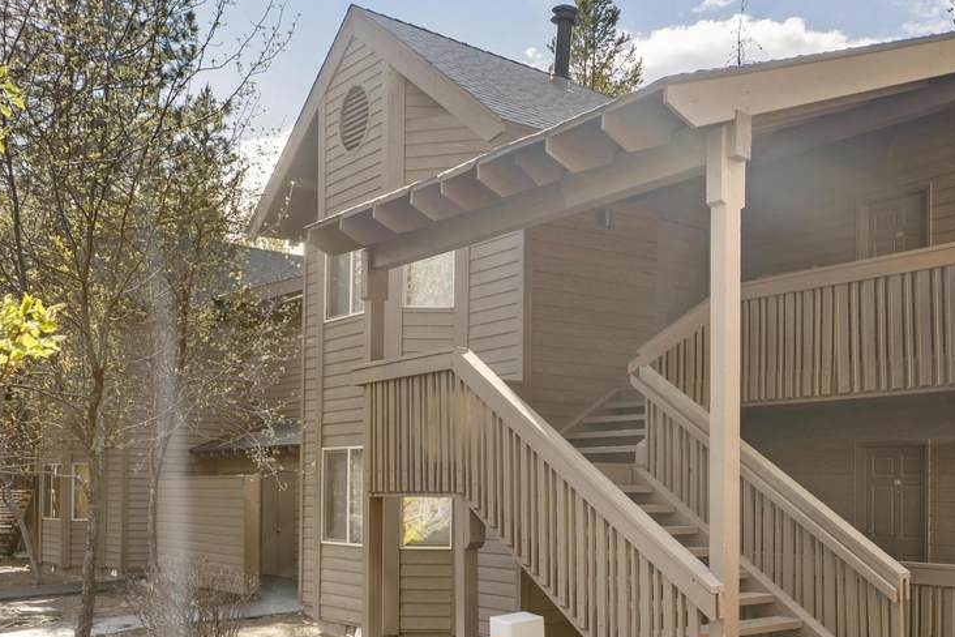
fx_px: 961
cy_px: 411
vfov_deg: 36.4
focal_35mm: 36
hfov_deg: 50.4
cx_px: 731
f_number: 7.1
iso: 100
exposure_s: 1/8
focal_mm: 20.7
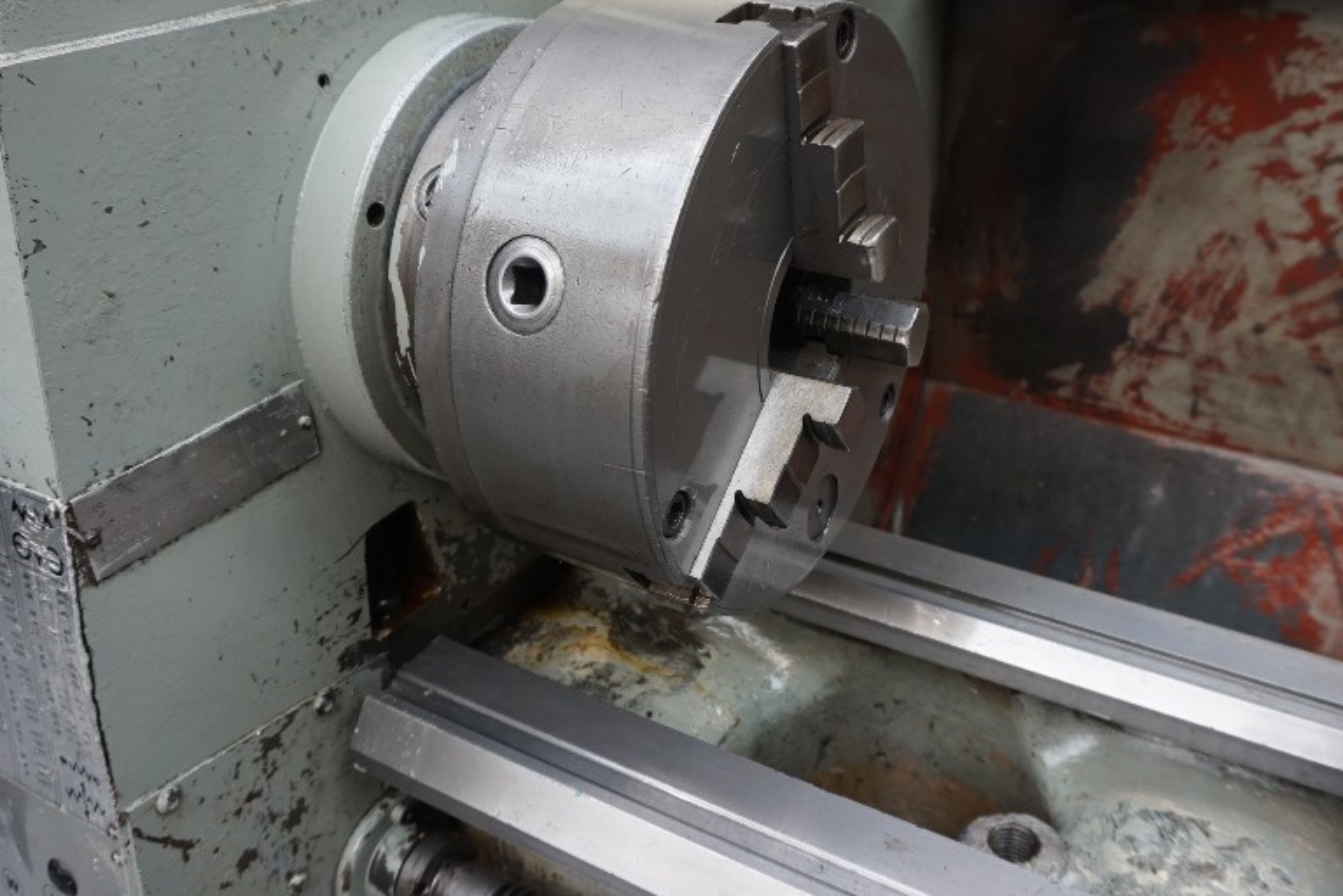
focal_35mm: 32
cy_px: 431
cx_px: 727
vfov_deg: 41.1
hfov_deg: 58.6
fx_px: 1194
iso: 640
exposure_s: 1/60
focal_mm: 16
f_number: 4
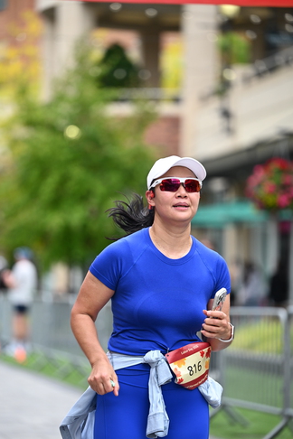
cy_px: 229
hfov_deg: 8.4
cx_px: 129
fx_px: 2002
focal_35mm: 164
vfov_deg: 12.5
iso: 640
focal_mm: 145
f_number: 2.8
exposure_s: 1/2000
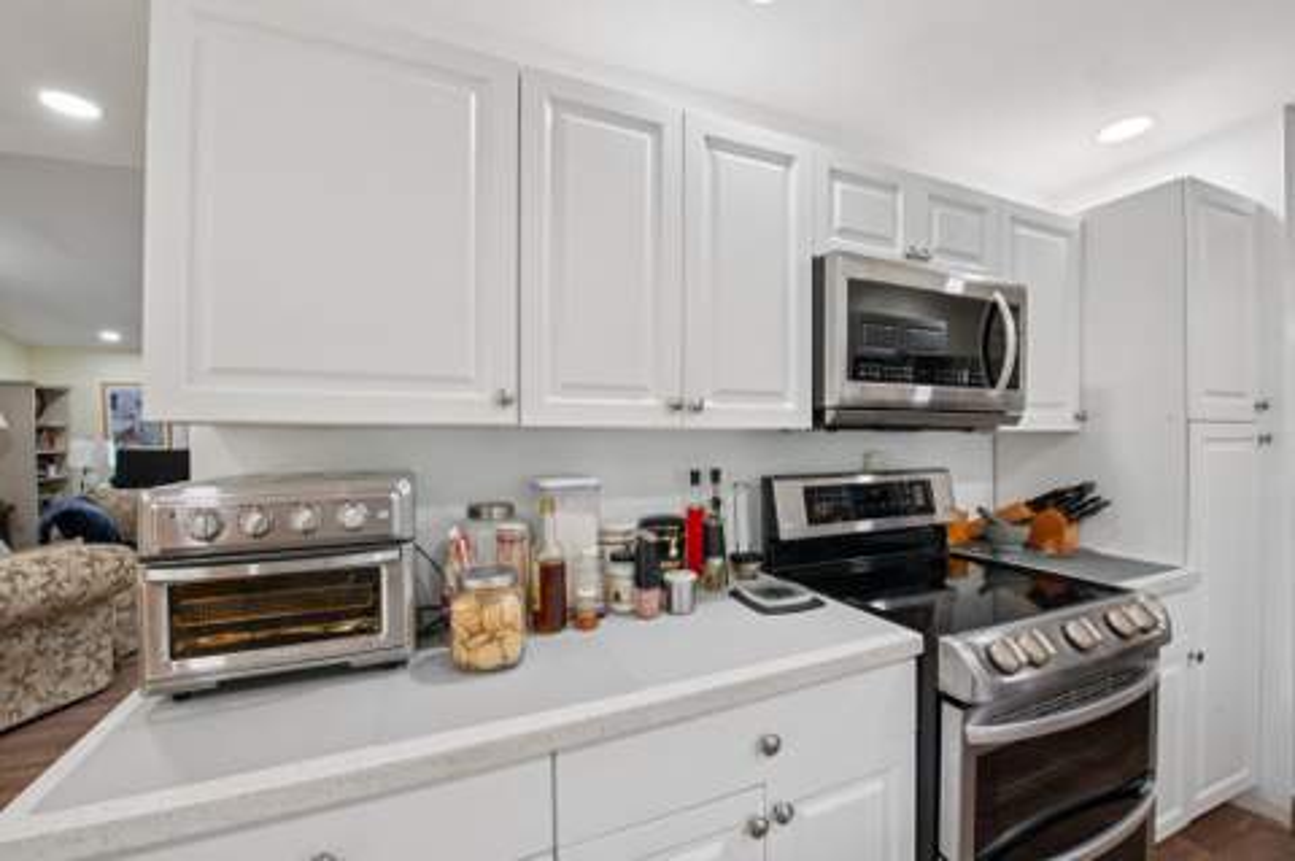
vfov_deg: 81.1
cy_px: 430
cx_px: 648
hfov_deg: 104.3
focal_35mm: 14
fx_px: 503
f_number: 9
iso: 200
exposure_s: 1/13
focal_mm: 14
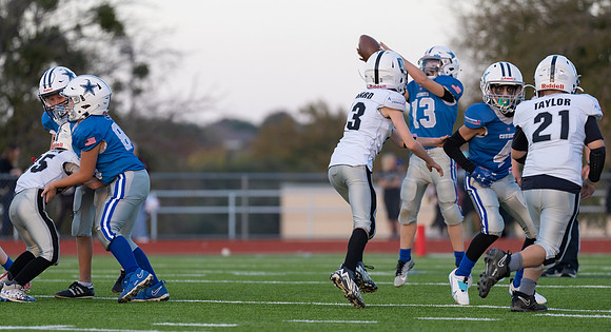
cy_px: 216
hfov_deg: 7.2
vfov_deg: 3.9
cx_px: 286
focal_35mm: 302
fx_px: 4851
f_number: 2.8
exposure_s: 1/1250
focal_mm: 200
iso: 800
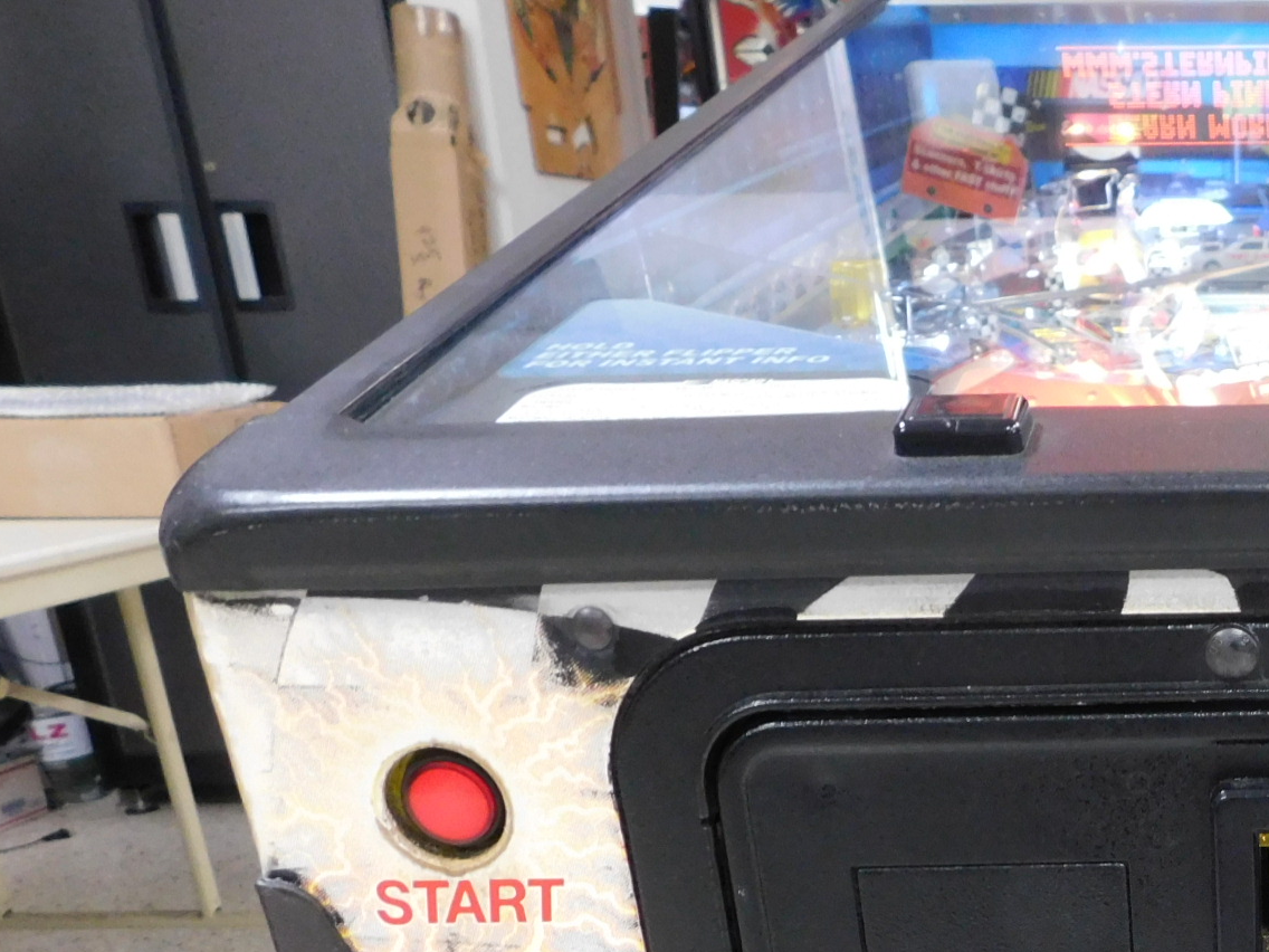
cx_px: 1266
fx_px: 1686
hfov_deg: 37.0
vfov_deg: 29.7
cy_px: 925
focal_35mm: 46
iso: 400
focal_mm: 4
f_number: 3
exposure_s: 1/30
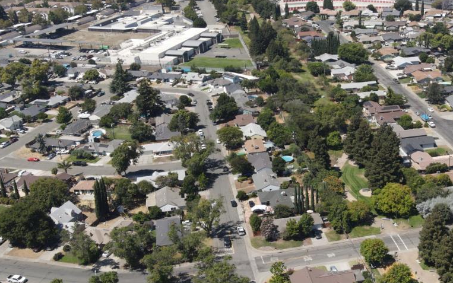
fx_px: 617
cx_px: 351
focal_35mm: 50
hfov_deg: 39.0
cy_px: 147
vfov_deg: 25.8
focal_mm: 4.5
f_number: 2.8
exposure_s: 1/640
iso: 100
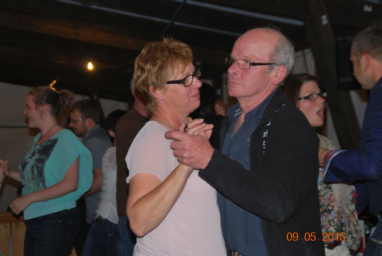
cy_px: 128
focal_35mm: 84
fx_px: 893
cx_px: 191
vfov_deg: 16.3
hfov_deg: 24.2
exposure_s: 1/60
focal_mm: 56
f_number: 5
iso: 200
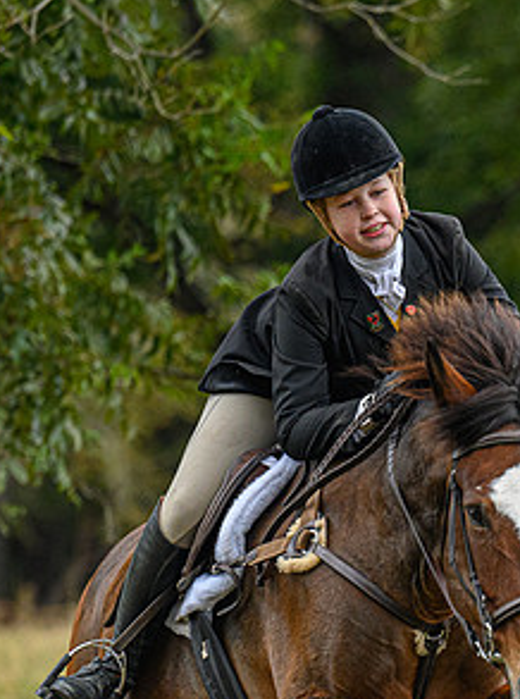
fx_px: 10026
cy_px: 525
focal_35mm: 498
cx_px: 619
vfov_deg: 4.0
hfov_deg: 3.0
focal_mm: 155
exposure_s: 1/640
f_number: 3.5
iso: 800
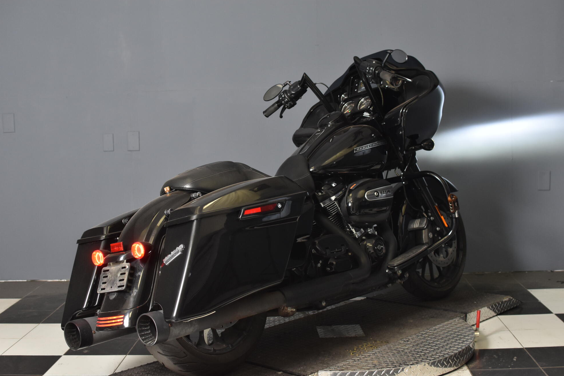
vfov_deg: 25.3
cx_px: 277
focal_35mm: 54
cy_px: 191
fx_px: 838
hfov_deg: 37.2
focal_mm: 35
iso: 800
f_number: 4.5
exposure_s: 1/160
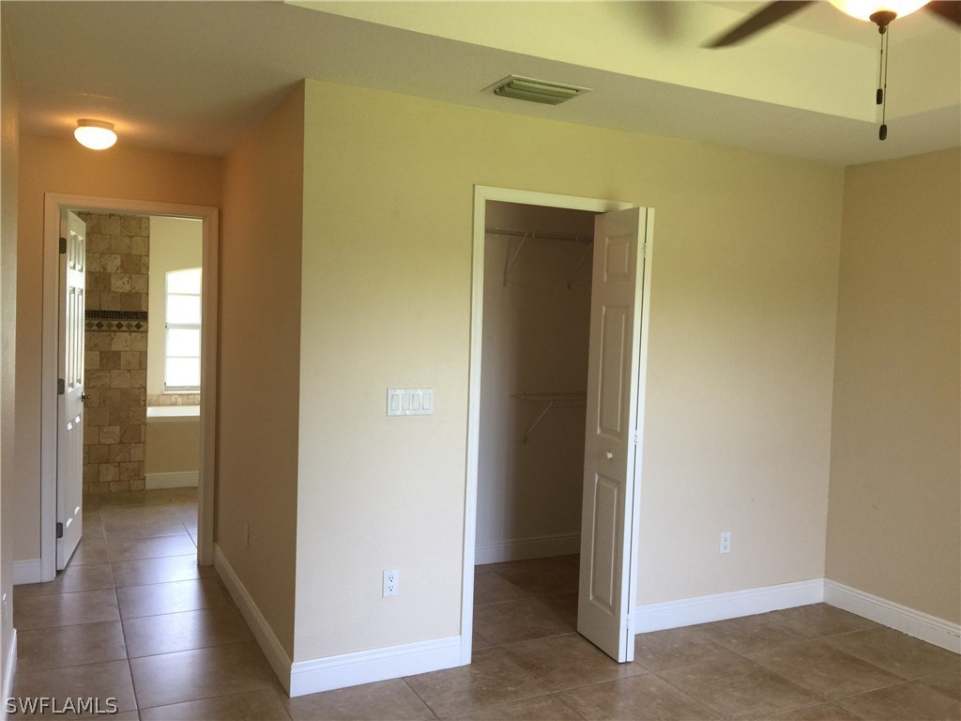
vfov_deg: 48.2
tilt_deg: -2.3
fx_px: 805
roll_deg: -2.3
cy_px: 360
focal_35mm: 29
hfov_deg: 61.7
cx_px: 480
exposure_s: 1/30
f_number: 2.2
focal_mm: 4.15
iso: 32
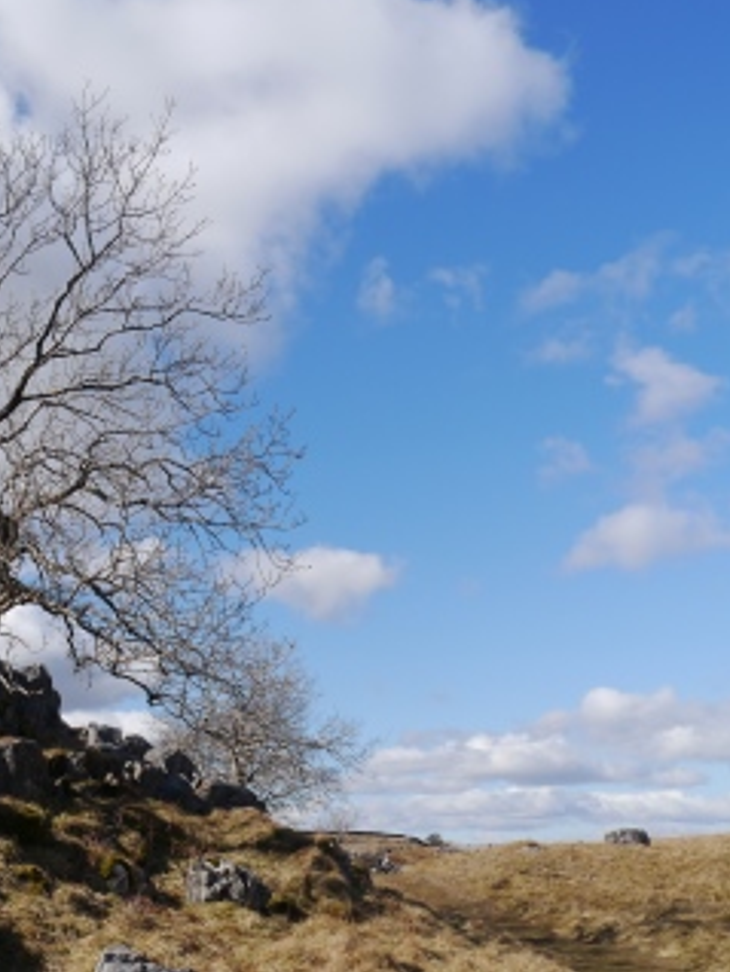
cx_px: 125
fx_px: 1067
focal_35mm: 38
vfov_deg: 48.9
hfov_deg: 36.2
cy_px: 480
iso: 160
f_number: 8
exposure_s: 1/400
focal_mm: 14
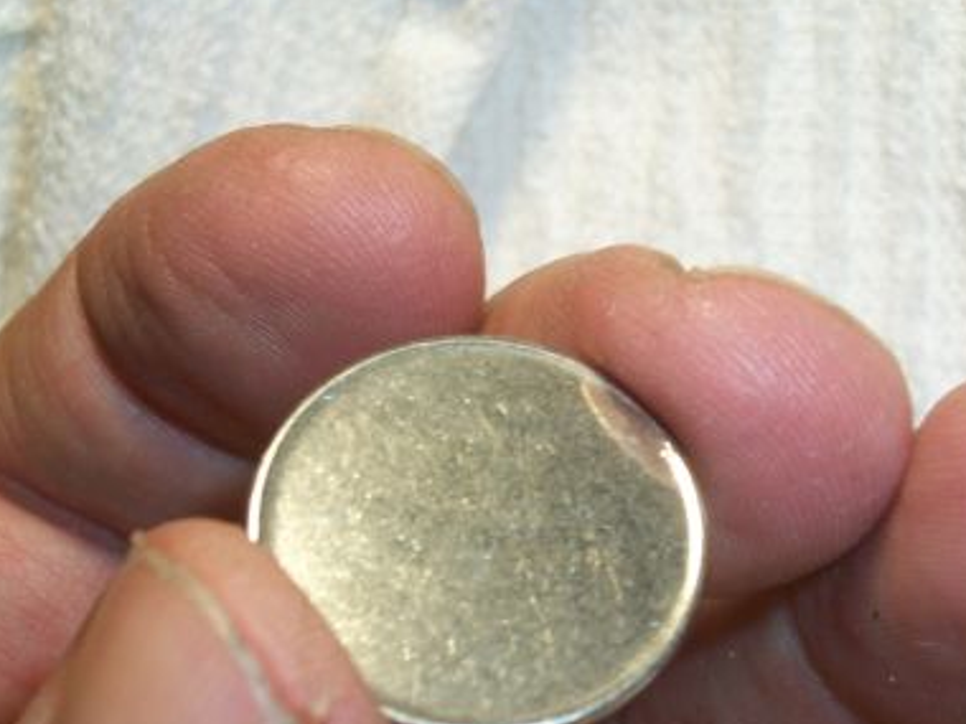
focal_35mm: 79
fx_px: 2205
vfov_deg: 18.6
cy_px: 500
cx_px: 666
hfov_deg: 24.6
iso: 80
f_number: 3.6
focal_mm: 8.8
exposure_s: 1/100
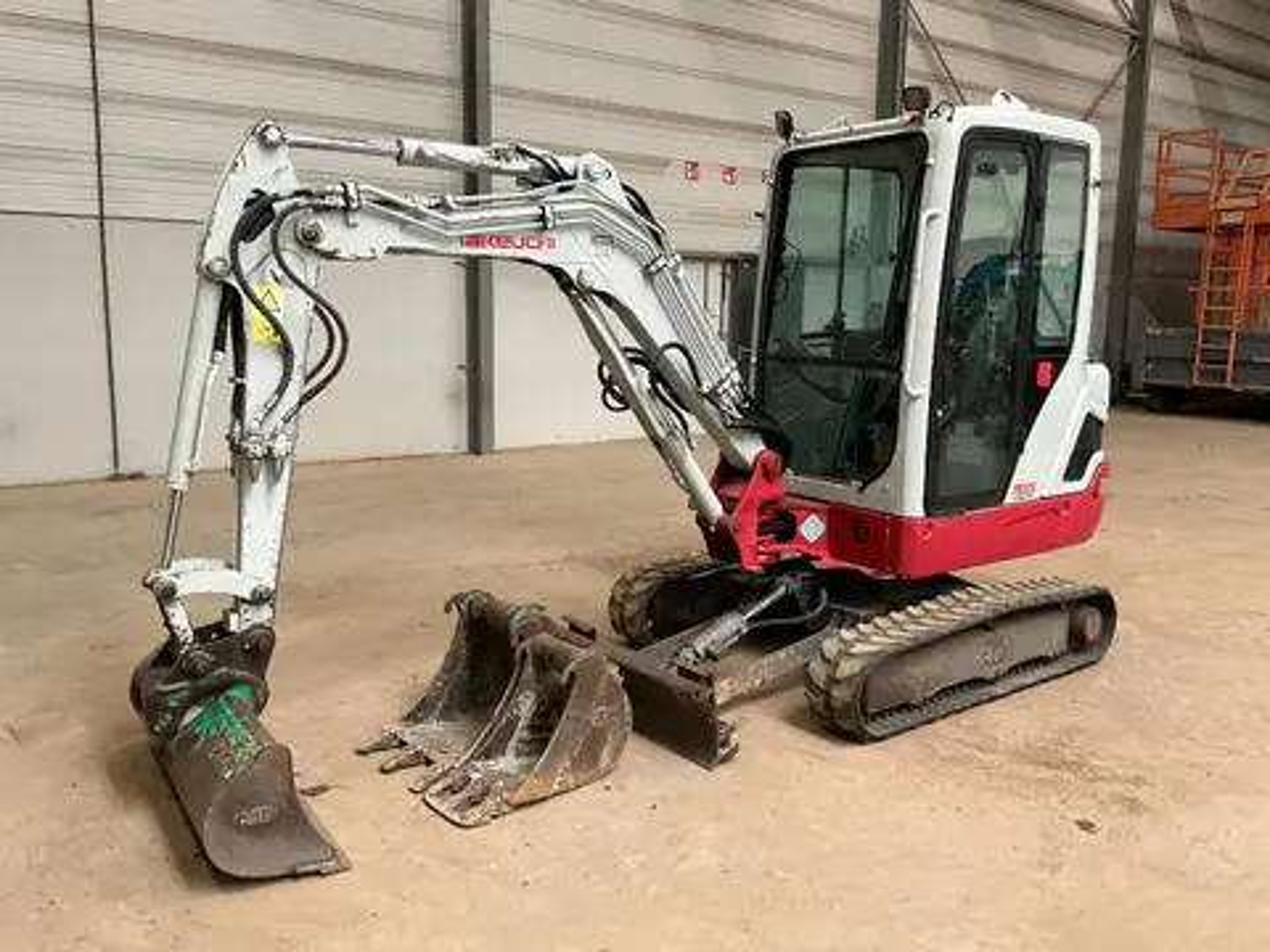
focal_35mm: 29
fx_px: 1064
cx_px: 635
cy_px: 476
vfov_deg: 48.2
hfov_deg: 61.7
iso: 80
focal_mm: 3
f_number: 1.8
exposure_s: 1/60
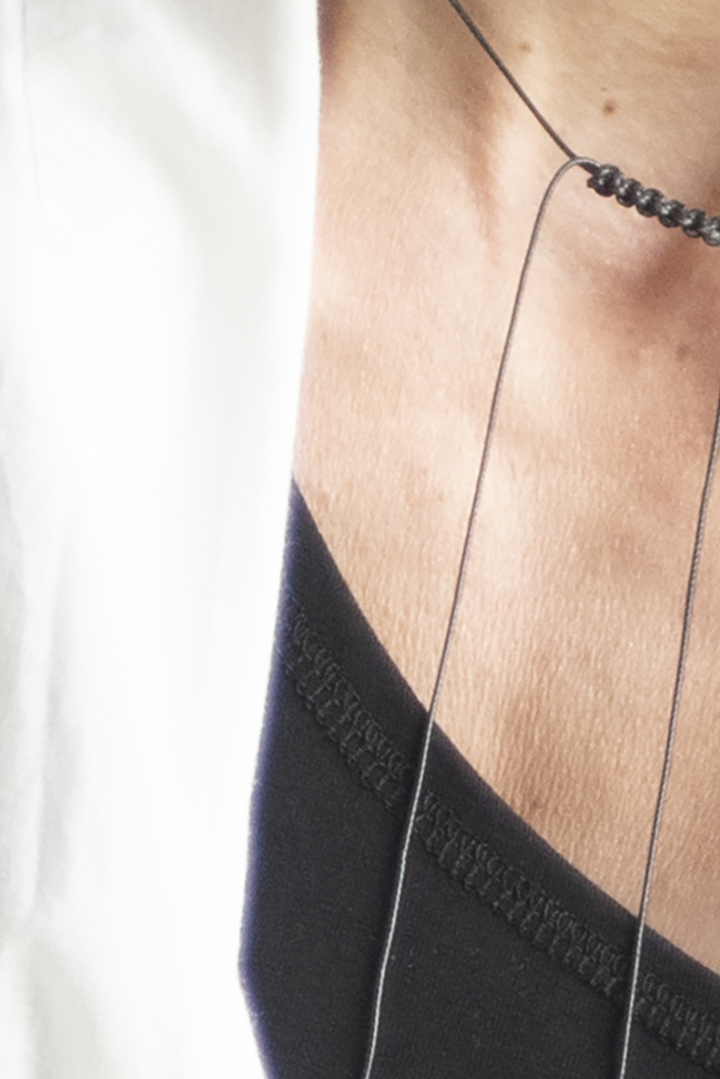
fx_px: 10249
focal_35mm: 342
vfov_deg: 6.0
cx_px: 486
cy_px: 405
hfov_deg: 4.0
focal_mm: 58
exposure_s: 1/320
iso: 1000
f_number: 2.8
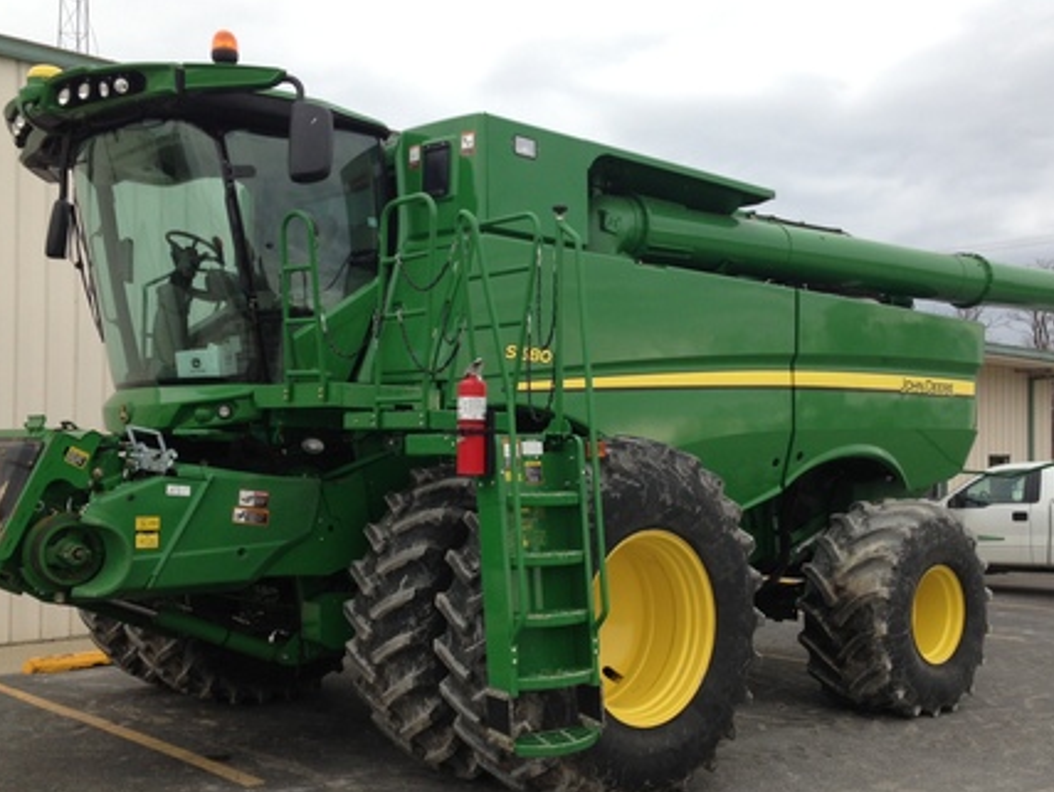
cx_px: 521
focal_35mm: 42
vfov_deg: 34.3
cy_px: 452
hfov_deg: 44.8
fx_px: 1280
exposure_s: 1/220
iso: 50
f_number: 2.4
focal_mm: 4.13
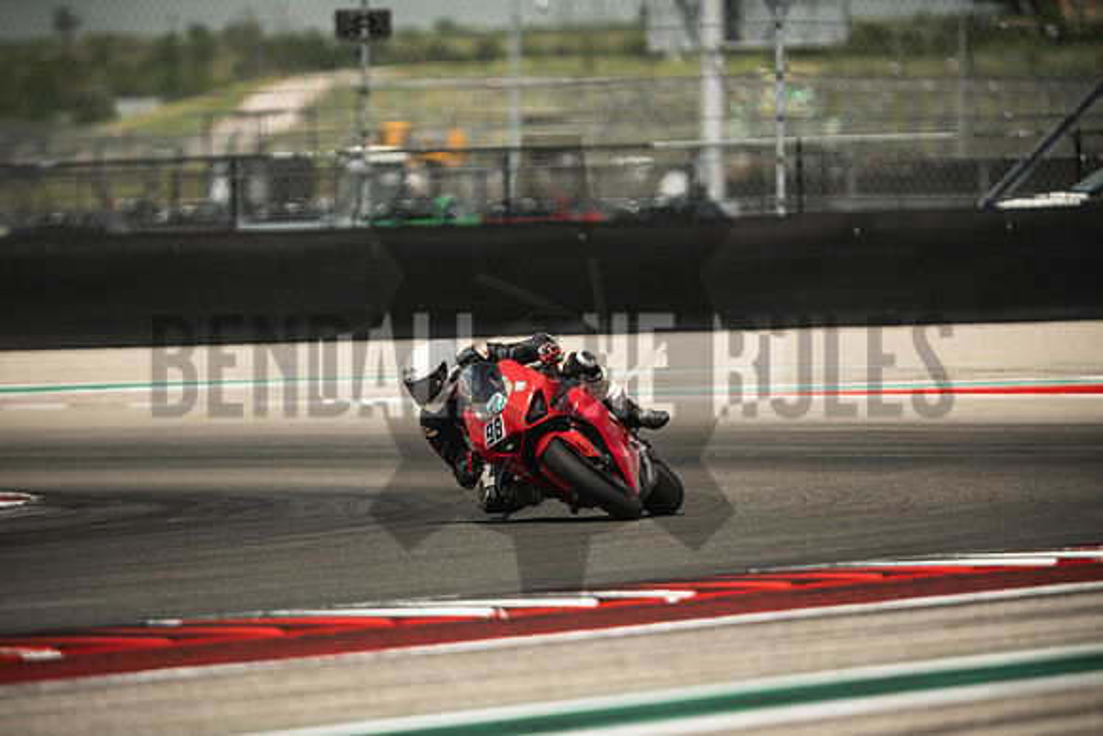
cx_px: 552
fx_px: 12871
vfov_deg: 3.3
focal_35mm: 420
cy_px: 368
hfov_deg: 4.9
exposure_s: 1/1600
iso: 200
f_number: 2.8
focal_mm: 280
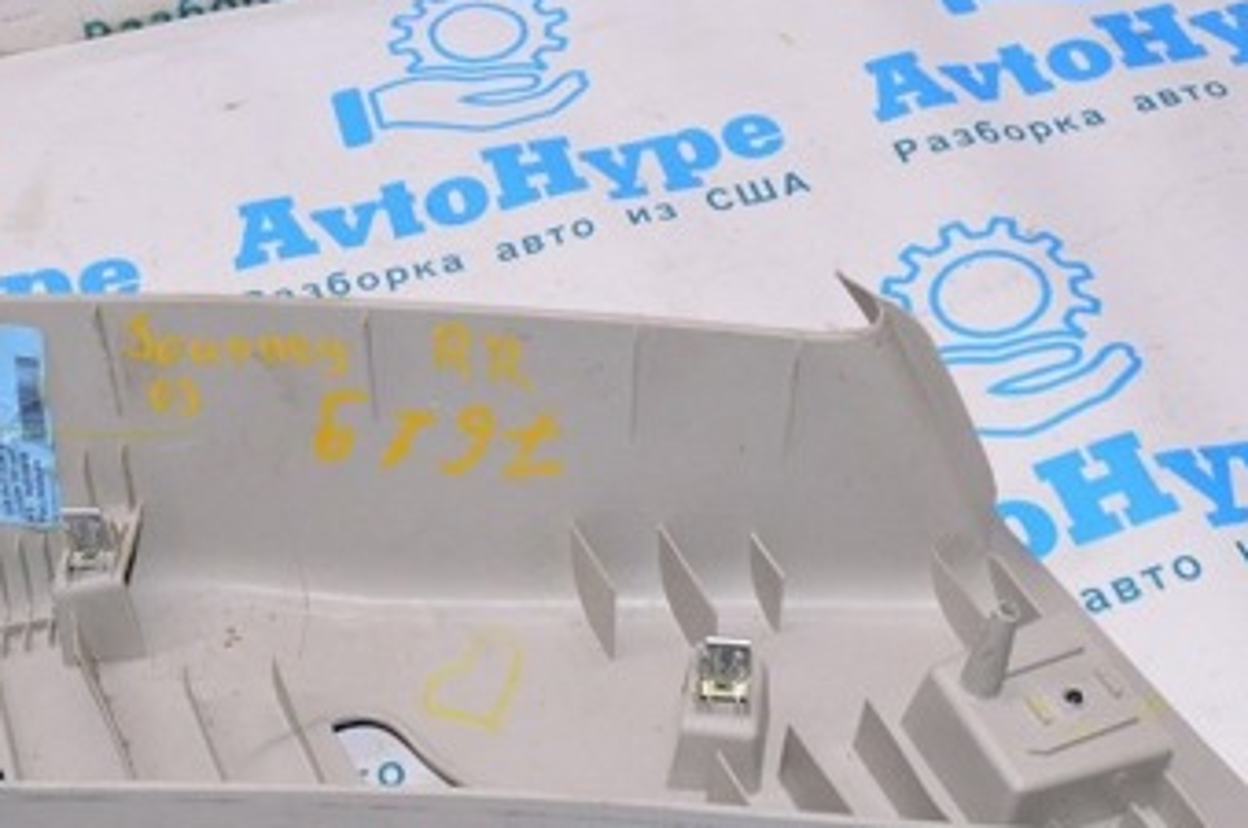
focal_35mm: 51
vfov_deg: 26.1
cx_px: 486
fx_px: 1765
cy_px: 609
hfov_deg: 38.7
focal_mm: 18
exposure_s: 1/160
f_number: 8
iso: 1600
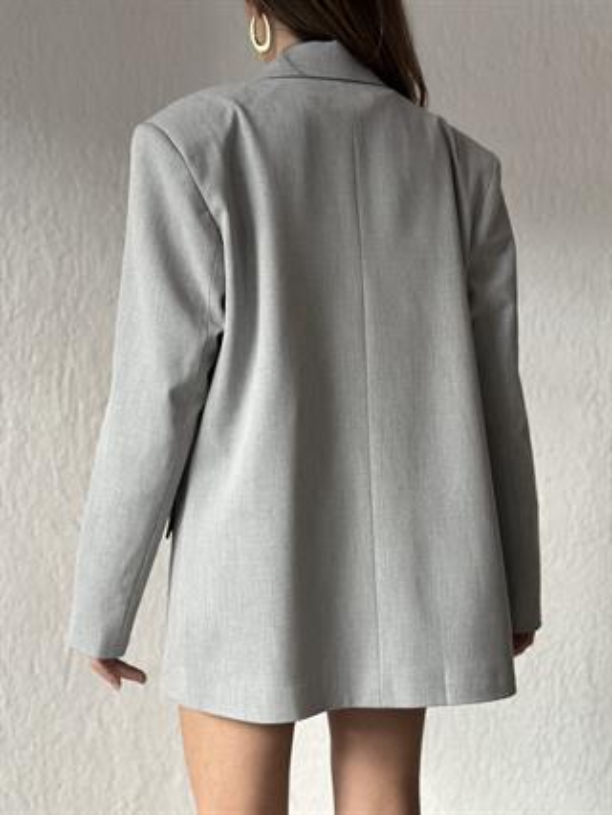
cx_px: 306
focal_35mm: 48
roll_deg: +0.0
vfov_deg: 39.6
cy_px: 408
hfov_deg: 30.3
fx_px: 1130
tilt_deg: -2.3
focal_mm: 6.86
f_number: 1.78
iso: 125
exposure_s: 1/119
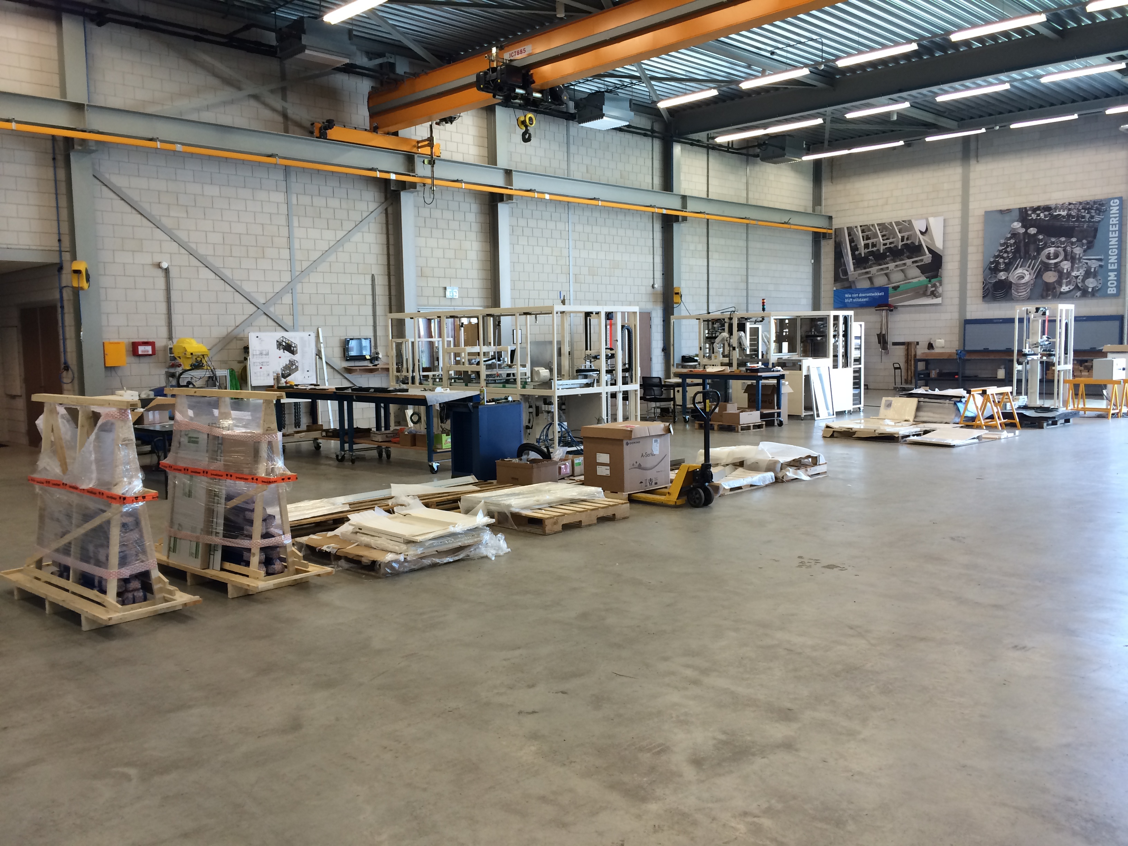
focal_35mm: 30
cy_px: 423
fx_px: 978
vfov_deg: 46.8
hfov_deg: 60.0
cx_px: 564
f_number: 2.2
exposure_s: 1/40
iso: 50
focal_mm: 4.12
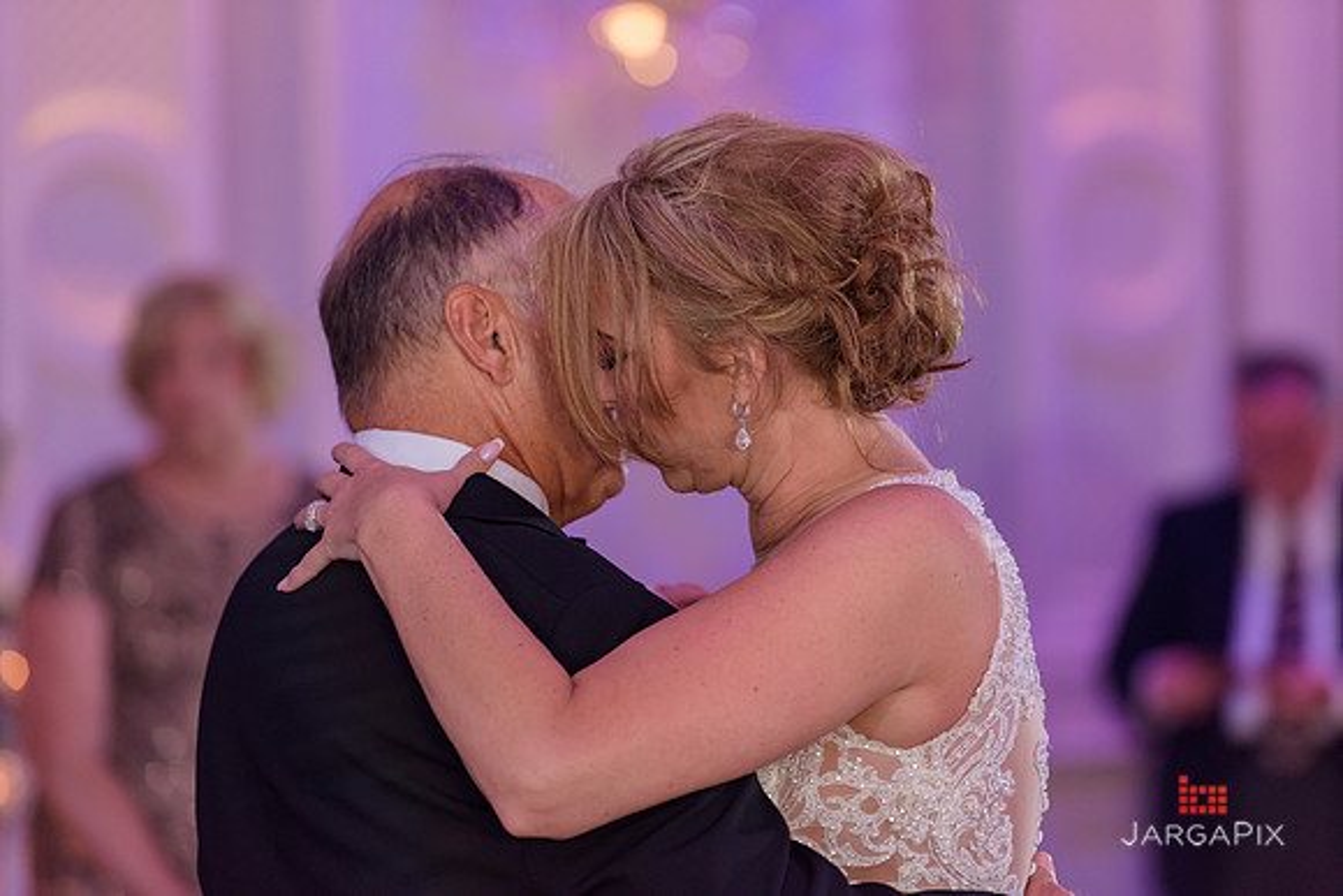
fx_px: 7463
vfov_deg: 6.9
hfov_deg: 10.3
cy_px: 448
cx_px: 672
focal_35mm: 200
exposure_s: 1/125
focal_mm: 200
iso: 1600
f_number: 3.2
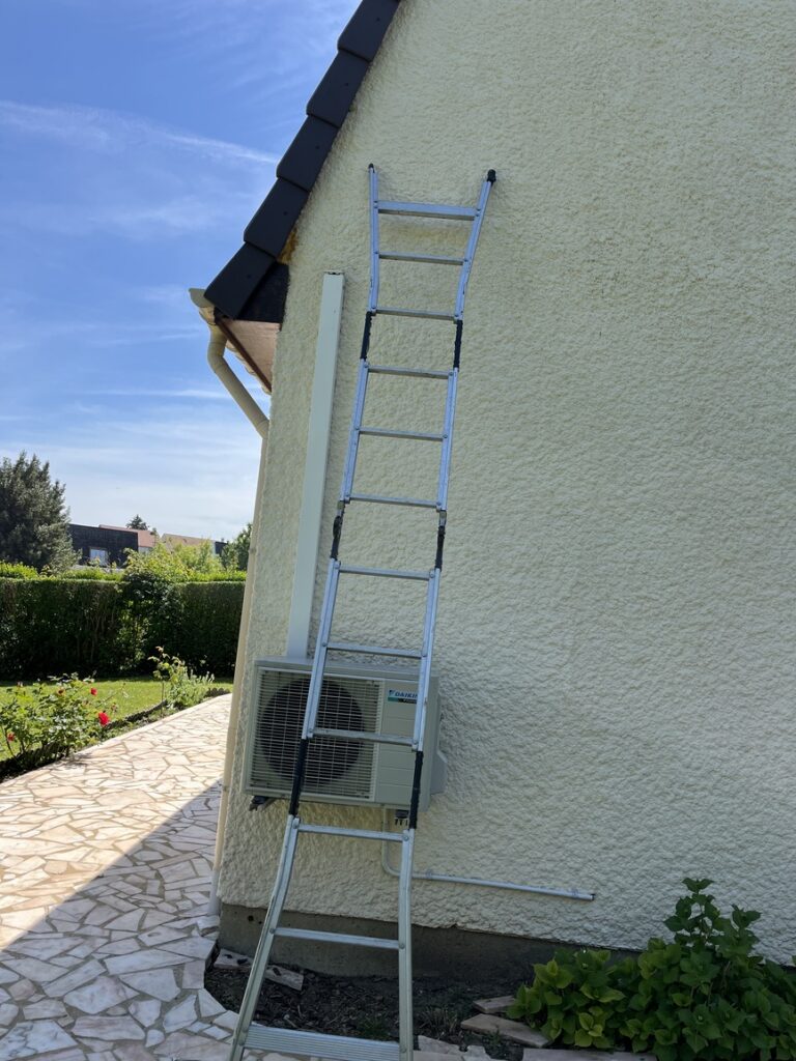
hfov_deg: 53.1
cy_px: 530
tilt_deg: +6.4
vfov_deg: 67.3
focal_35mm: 26
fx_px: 797
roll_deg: -6.4
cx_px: 398
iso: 50
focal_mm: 5.1
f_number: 1.6
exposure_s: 1/2268
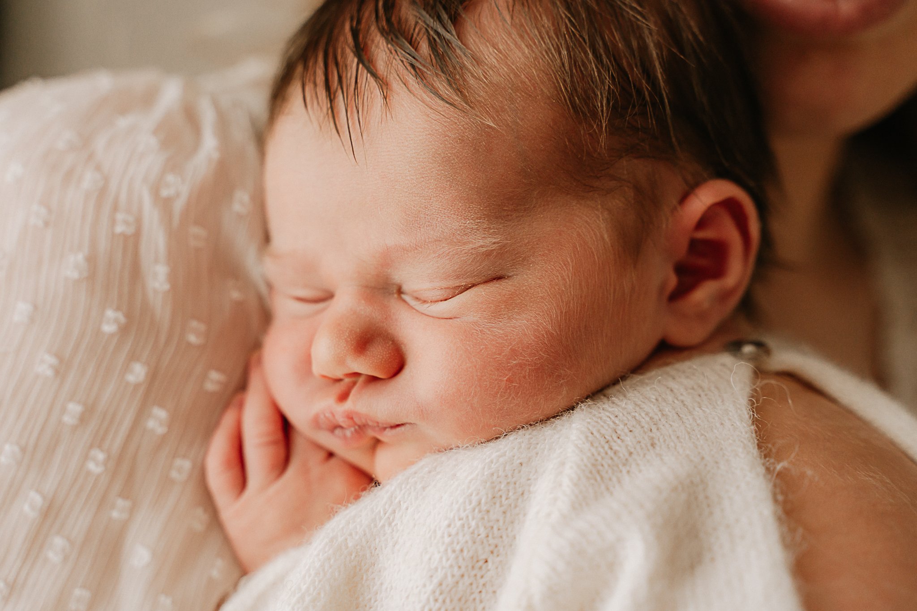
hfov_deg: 30.5
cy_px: 306
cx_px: 458
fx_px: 1681
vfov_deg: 20.6
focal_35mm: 66
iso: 1000
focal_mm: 66
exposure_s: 1/125
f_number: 4
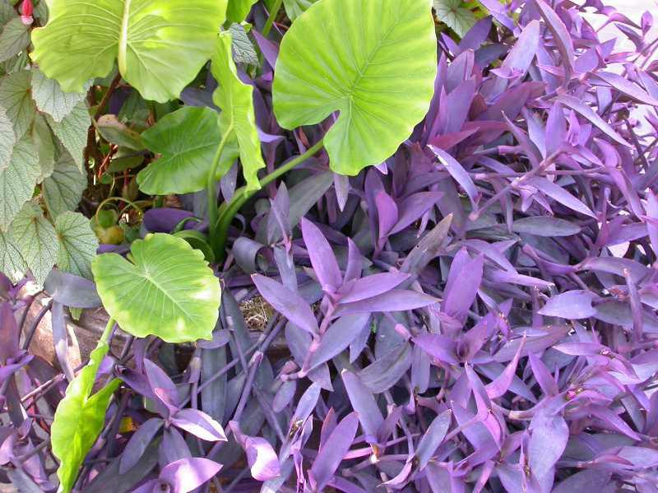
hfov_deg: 29.8
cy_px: 246
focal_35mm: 65
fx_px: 1235
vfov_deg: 22.6
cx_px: 329
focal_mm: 13.5
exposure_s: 1/39.8
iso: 100
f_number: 3.2
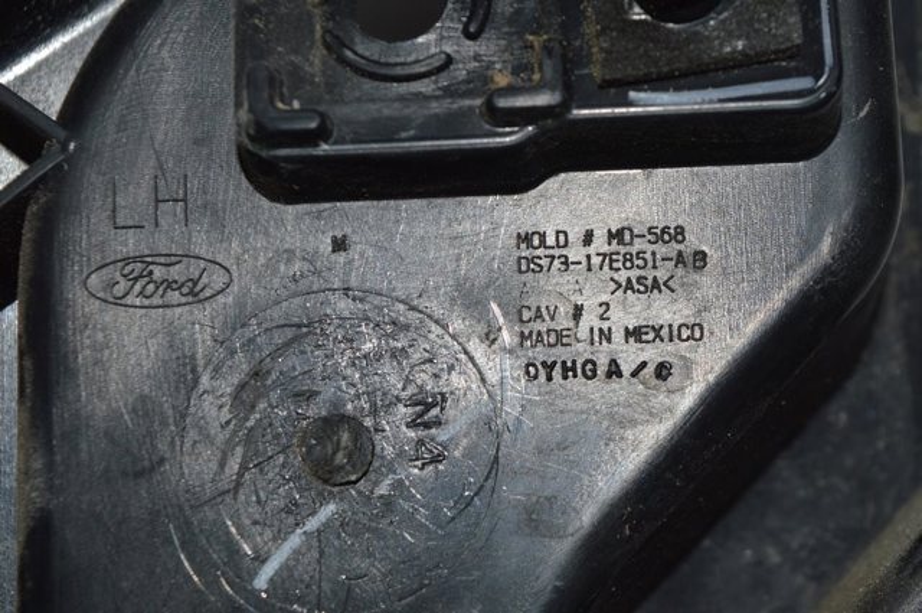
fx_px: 1995
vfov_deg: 17.4
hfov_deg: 26.0
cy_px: 306
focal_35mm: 78
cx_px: 461
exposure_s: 1/60
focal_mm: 52
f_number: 8
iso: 100
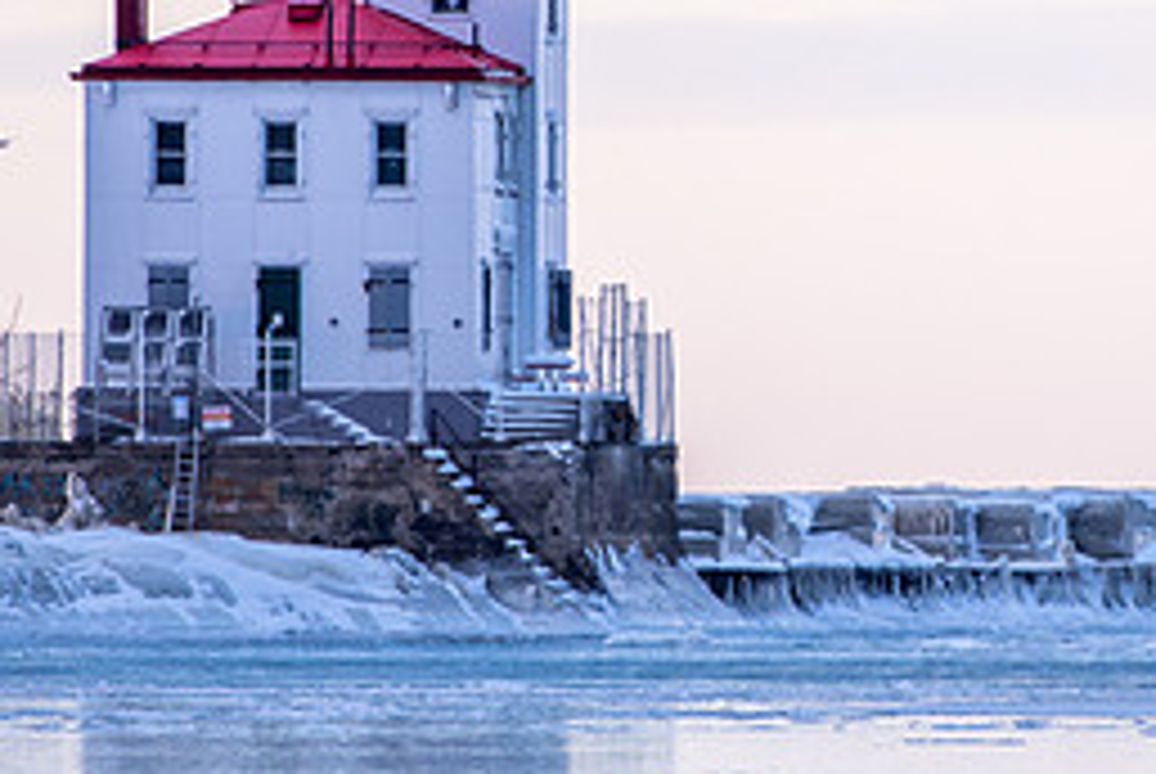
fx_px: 42402
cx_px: 909
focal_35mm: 1319
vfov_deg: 1.0
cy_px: 187
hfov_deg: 1.6
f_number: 5.6
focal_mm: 390
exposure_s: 1/100
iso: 100
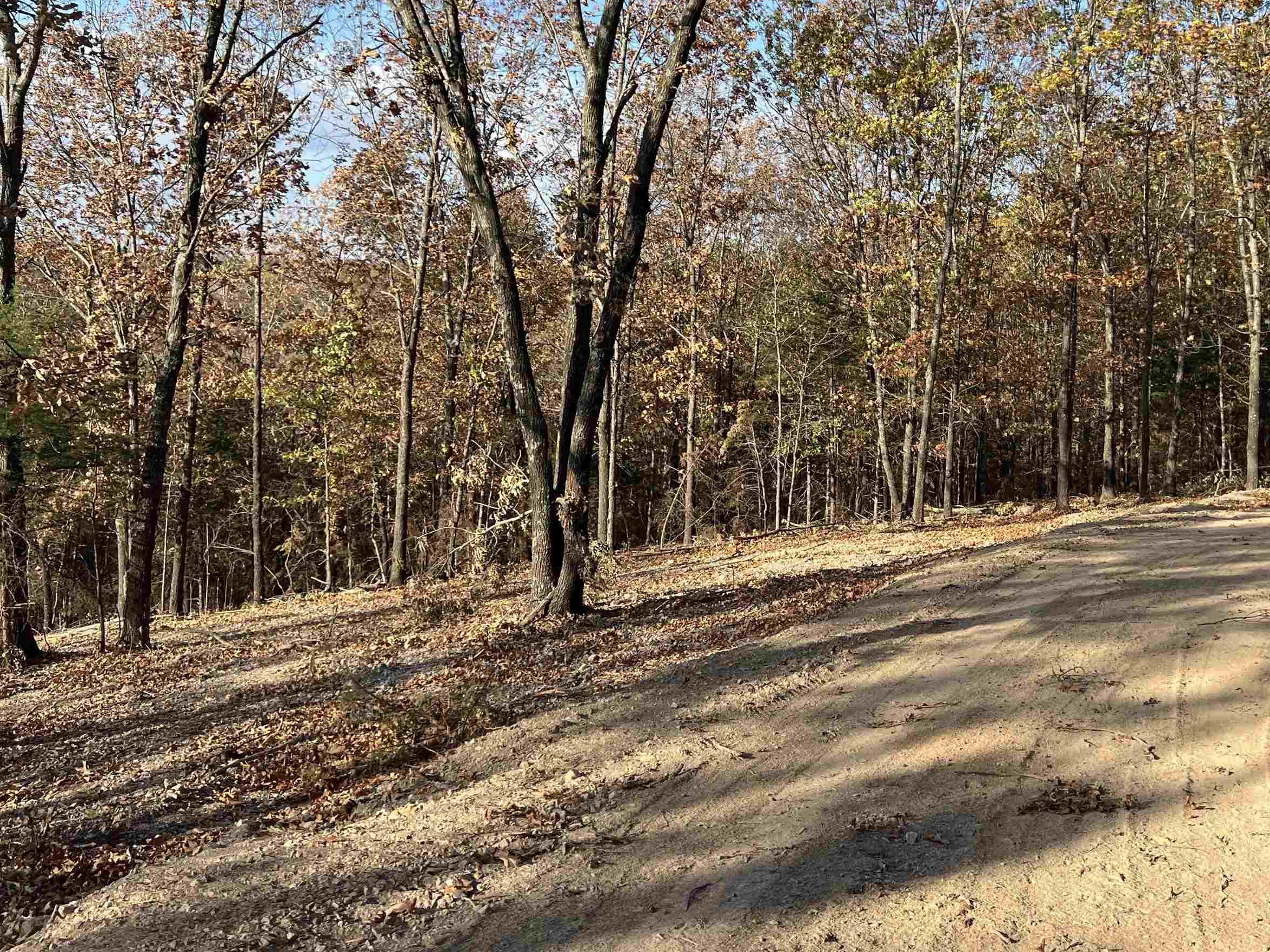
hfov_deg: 53.6
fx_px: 1247
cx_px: 752
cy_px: 390
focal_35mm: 34
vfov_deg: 41.6
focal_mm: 5.7
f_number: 1.5
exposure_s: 1/1531
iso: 50
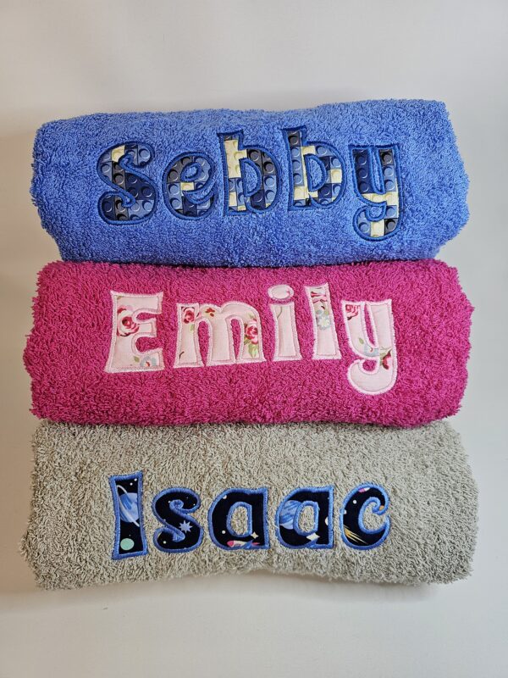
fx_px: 450
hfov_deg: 58.9
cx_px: 254
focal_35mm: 23
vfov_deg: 73.9
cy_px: 339
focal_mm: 6.3
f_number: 1.7
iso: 125
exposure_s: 1/100
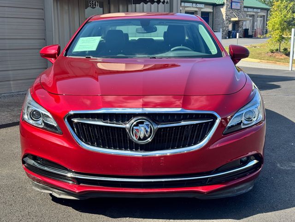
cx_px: 148
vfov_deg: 30.3
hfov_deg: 39.7
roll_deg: -0.2
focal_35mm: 48
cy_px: 111
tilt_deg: -10.7
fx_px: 409
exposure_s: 1/1490
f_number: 1.78
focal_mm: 6.76
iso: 64
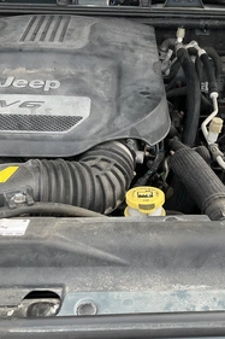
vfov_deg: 45.4
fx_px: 404
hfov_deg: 30.9
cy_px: 177
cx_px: 149
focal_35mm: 43
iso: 20
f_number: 1.8
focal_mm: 3
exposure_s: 1/222
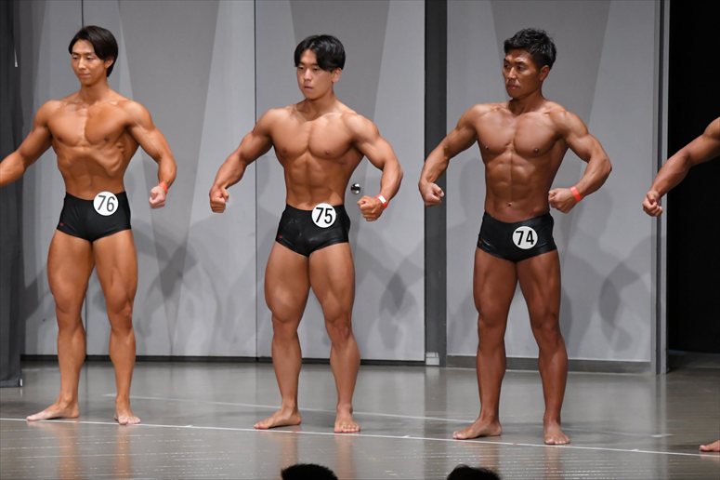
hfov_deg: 9.5
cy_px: 240
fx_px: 4338
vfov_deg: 6.3
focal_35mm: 217
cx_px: 360
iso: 5000
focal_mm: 145
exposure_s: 1/400
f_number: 5.6
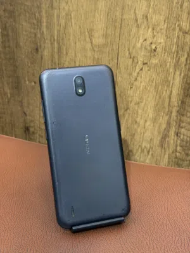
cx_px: 95
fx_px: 351
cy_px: 126
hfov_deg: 30.3
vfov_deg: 39.7
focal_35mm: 48
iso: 100
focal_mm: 6.76
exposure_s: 1/50
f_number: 1.78
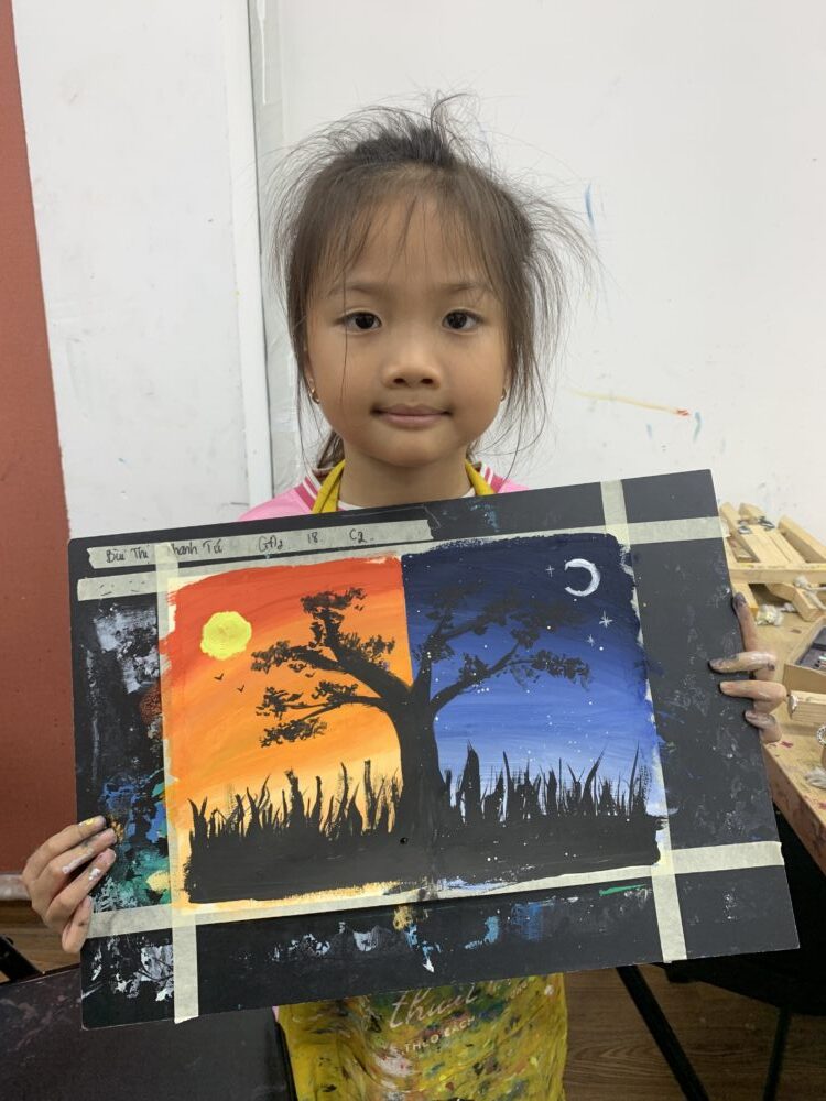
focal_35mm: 26
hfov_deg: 53.1
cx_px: 413
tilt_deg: -15.0
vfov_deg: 67.3
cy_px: 550
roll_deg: -0.3
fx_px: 827
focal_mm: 4.25
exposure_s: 1/121
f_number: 1.8
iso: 64
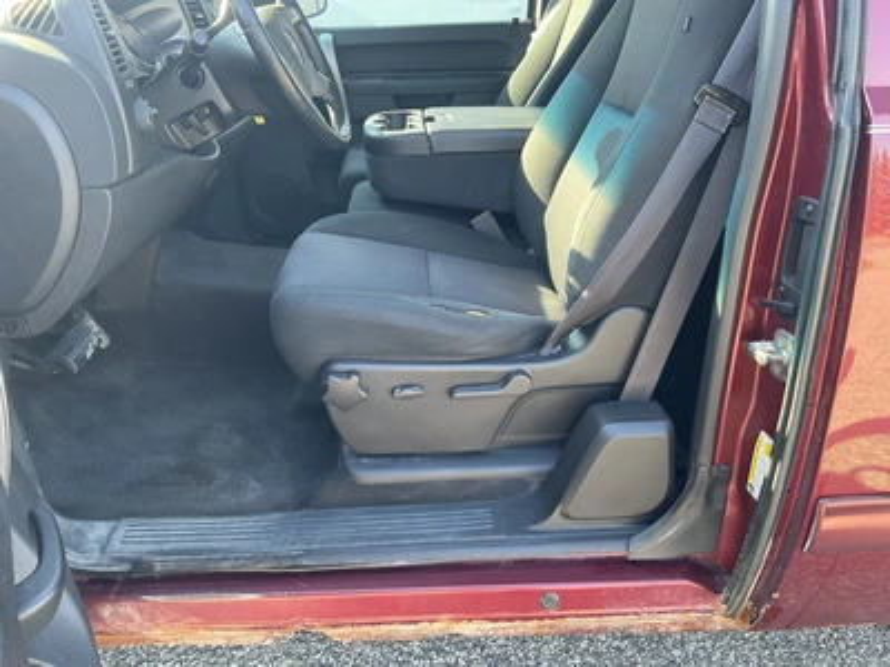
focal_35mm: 29
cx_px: 445
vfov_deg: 48.2
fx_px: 746
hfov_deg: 61.7
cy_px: 334
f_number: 1.8
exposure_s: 1/110
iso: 64
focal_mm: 3
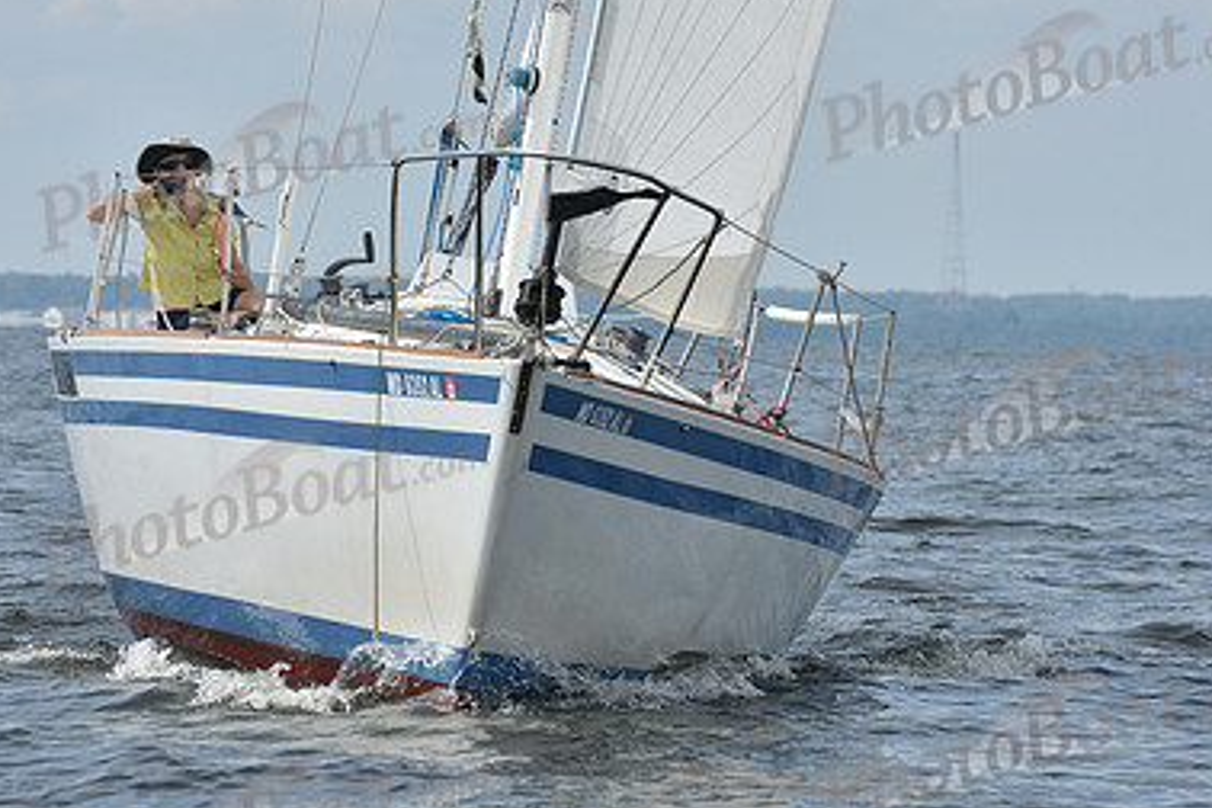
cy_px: 290
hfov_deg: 6.7
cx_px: 657
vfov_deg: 4.5
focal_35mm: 307
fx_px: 10335
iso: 320
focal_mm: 200
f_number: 9
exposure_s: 1/1250
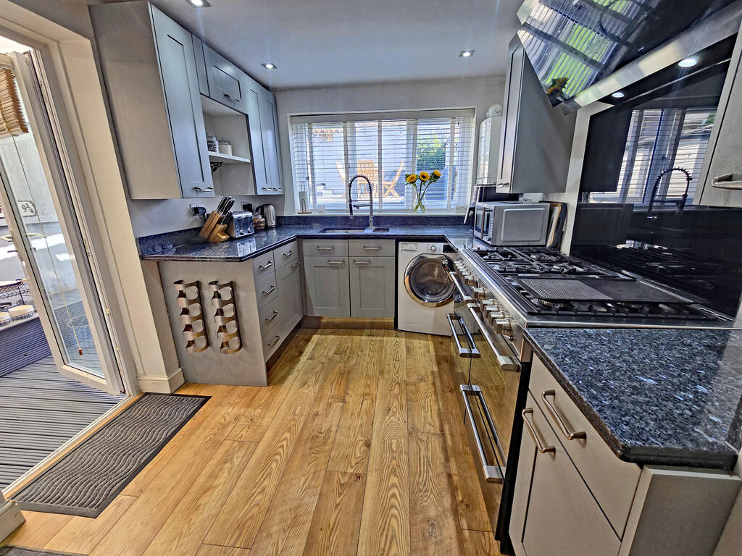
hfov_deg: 106.2
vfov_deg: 89.9
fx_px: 279
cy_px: 278
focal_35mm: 13
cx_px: 371
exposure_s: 1/50
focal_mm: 2.2
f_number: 2.2
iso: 50
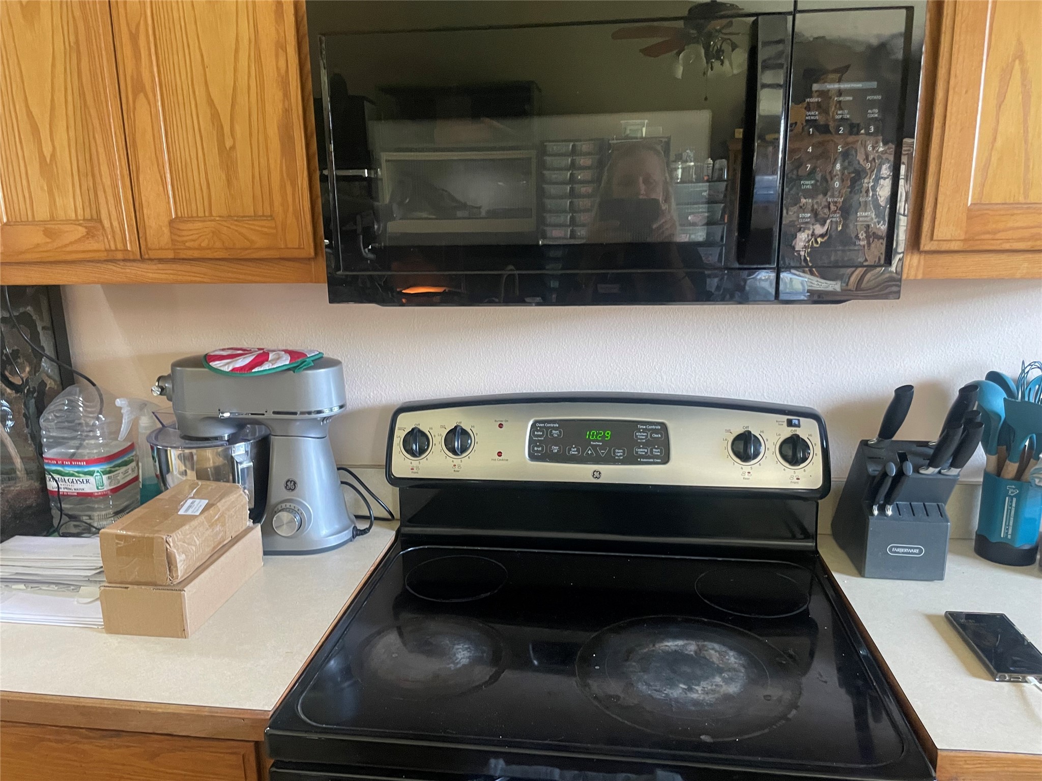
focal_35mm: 26
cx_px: 521
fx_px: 783
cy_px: 390
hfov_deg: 67.3
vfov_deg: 53.1
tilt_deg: -14.3
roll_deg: +1.2
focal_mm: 4.2
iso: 400
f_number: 1.6
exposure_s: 1/40
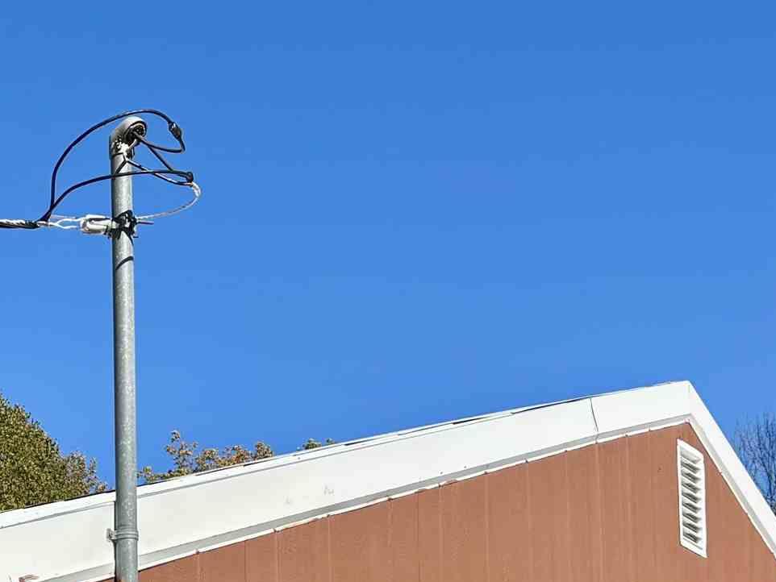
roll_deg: -0.5
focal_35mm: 83
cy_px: 760
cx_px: -181
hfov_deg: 21.7
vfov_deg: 16.8
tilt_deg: +5.8
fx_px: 1861
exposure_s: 1/3205
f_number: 1.6
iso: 50
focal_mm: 5.96
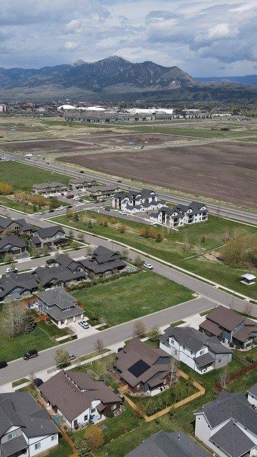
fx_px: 424
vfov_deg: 56.6
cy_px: 229
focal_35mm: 35
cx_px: 103
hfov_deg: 33.6
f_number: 2.8
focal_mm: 4.5
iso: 100
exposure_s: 1/1250
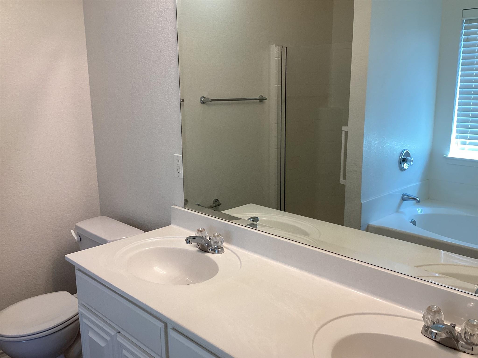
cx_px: 239
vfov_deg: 45.4
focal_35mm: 31
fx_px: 428
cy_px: 179
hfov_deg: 58.4
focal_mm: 3.3
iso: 80
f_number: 2.4
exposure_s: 1/120
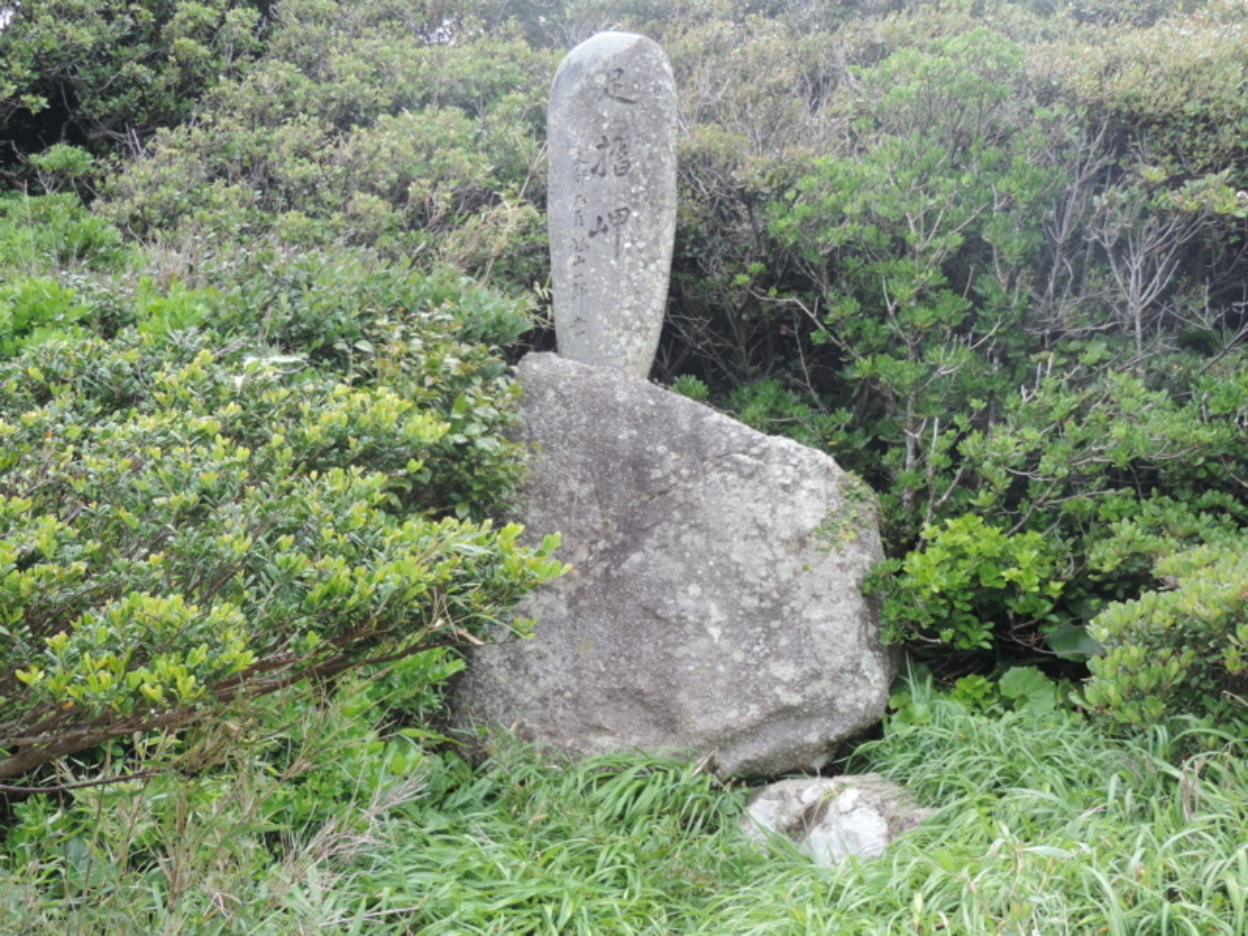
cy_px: 468
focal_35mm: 50
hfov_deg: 38.2
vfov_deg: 29.1
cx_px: 624
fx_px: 1803
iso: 80
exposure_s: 1/80
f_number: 3.6
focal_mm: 8.9
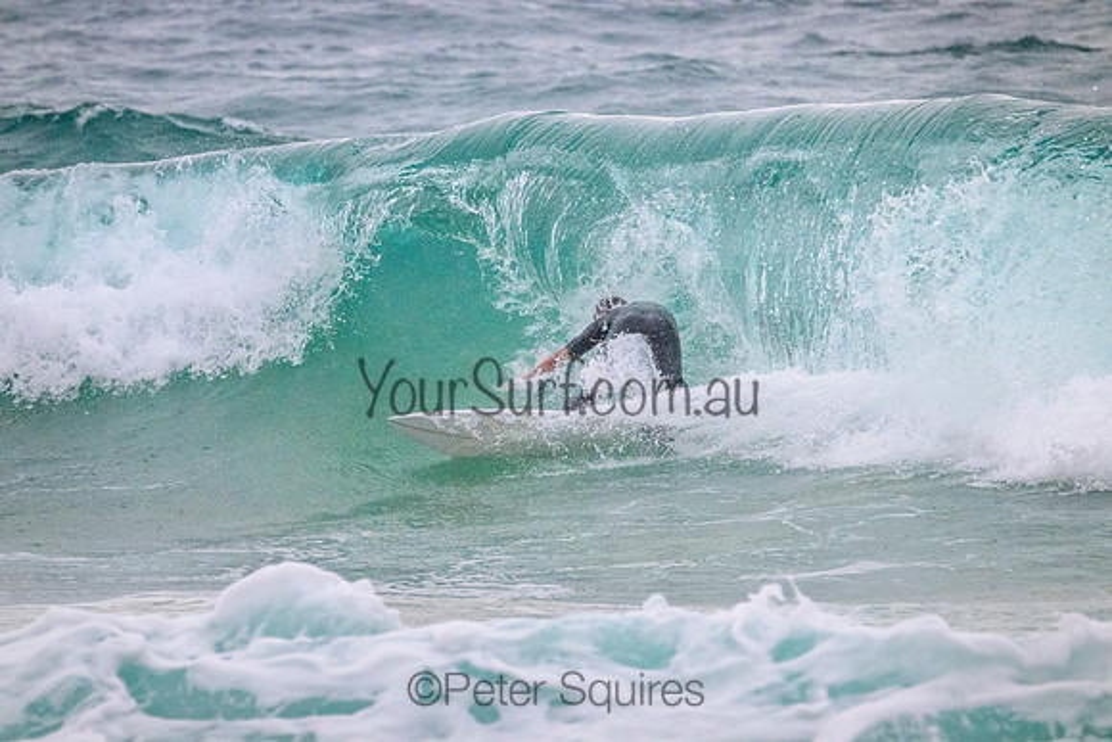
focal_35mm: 600
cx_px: 556
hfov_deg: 3.4
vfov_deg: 2.3
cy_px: 371
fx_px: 18537
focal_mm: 600
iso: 9000
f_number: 11
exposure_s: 1/2000
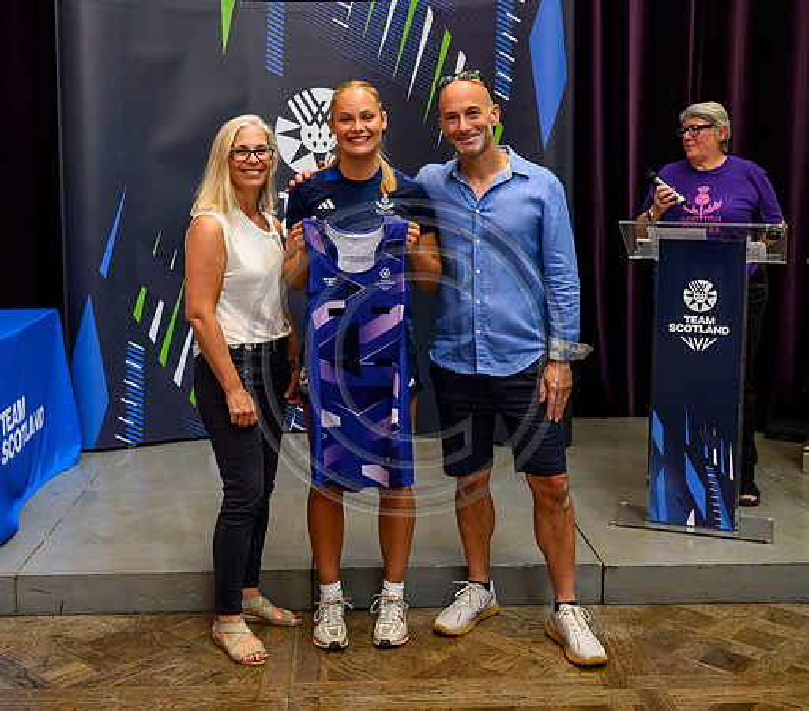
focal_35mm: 44
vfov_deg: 36.1
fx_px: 1086
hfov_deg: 40.9
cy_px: 290
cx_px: 398
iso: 4000
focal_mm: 31
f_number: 3.5
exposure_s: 1/320
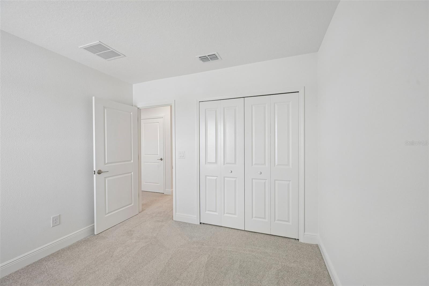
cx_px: 214
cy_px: 143
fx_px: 167
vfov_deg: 81.2
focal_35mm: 14
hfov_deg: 104.3
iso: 400
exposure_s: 1/40
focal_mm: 14
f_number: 8
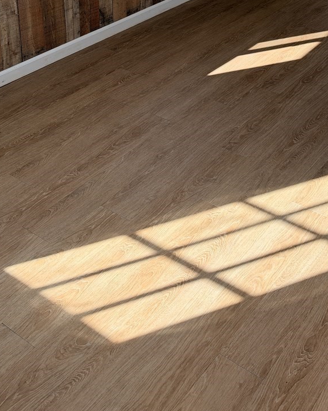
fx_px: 607
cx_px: 203
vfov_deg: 33.7
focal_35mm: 50
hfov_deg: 30.1
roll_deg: -0.2
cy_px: -10
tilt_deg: -17.2
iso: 100
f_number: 1.8
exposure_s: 1/611
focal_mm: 6.93
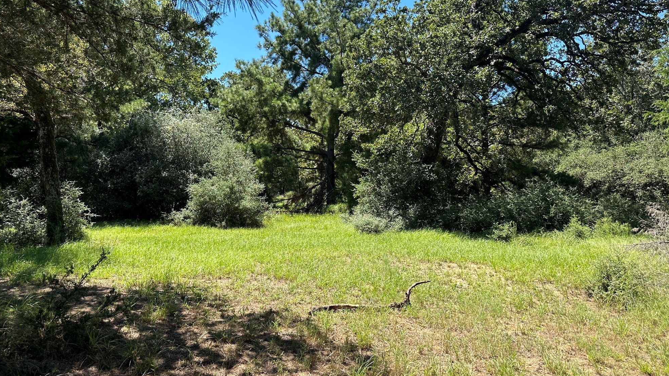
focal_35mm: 27
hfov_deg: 69.8
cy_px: 146
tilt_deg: +4.1
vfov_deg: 42.6
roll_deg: -1.9
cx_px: 326
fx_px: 479
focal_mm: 6.86
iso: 80
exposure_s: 1/1495
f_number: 1.78
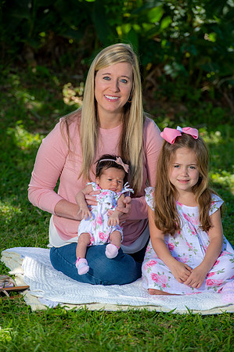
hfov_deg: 6.9
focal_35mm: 200
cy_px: 176
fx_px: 1954
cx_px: 117
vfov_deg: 10.3
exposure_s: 1/160
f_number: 5.6
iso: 100
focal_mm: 200
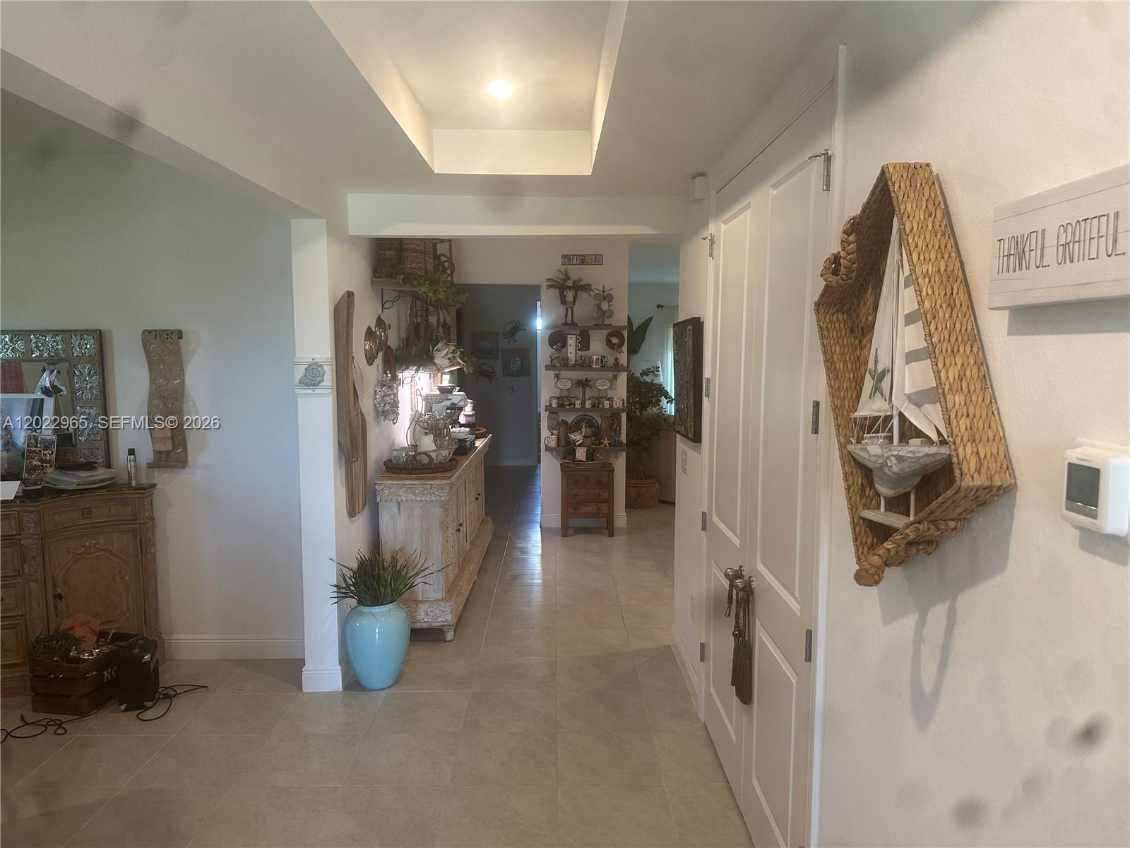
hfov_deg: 71.6
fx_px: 783
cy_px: 424
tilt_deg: -5.7
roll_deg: +0.3
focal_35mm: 24
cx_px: 565
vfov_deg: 56.8
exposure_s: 1/60
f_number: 1.78
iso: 160
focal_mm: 6.86
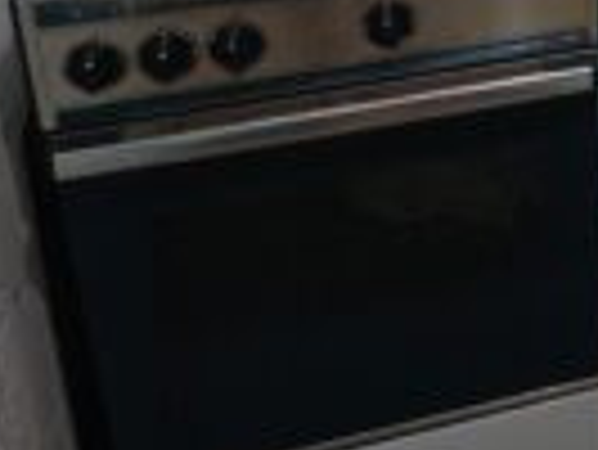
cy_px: -198
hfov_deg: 23.2
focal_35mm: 69
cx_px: 872
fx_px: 1193
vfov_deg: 19.1
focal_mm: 6.19
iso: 500
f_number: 1.65
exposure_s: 1/50
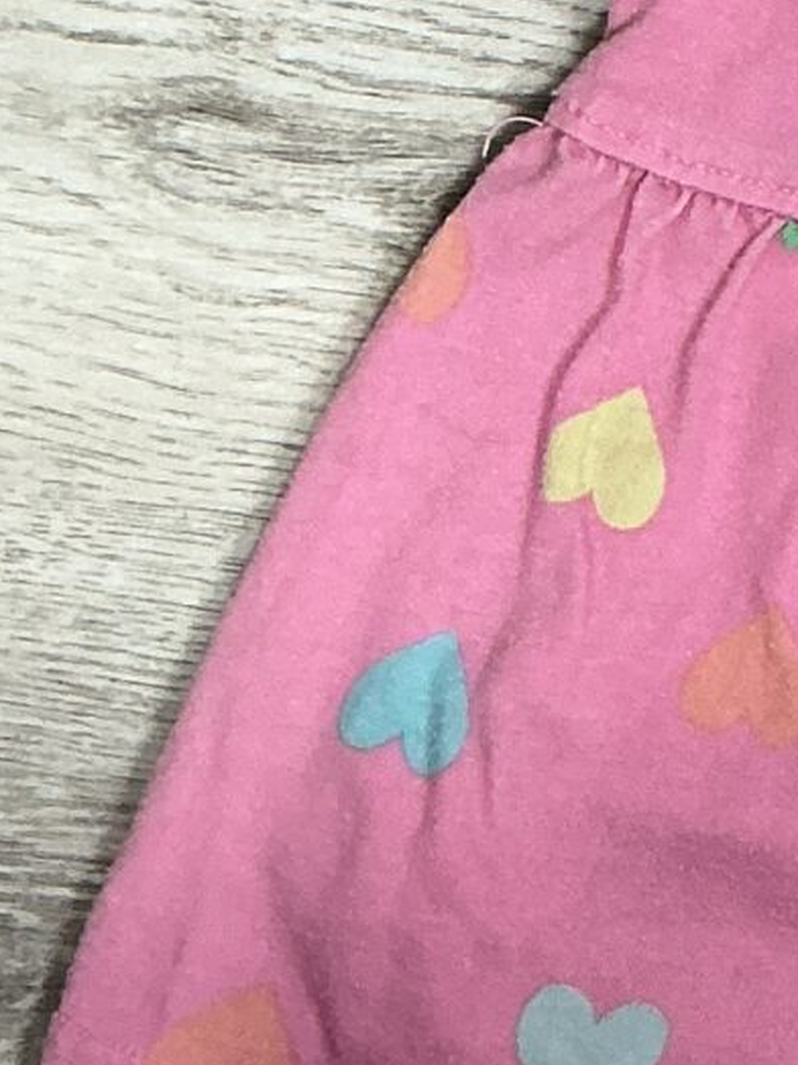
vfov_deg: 13.9
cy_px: 354
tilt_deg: -83.6
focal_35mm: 142
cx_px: 1622
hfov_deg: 9.7
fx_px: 4366
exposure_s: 1/50
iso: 50
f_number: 1.8
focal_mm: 3
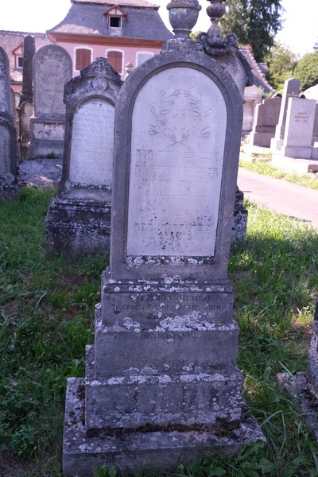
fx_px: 464
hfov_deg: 37.9
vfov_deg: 54.4
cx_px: 159
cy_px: 238
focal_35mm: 35
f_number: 5.6
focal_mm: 23.3
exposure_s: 1/850
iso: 1600
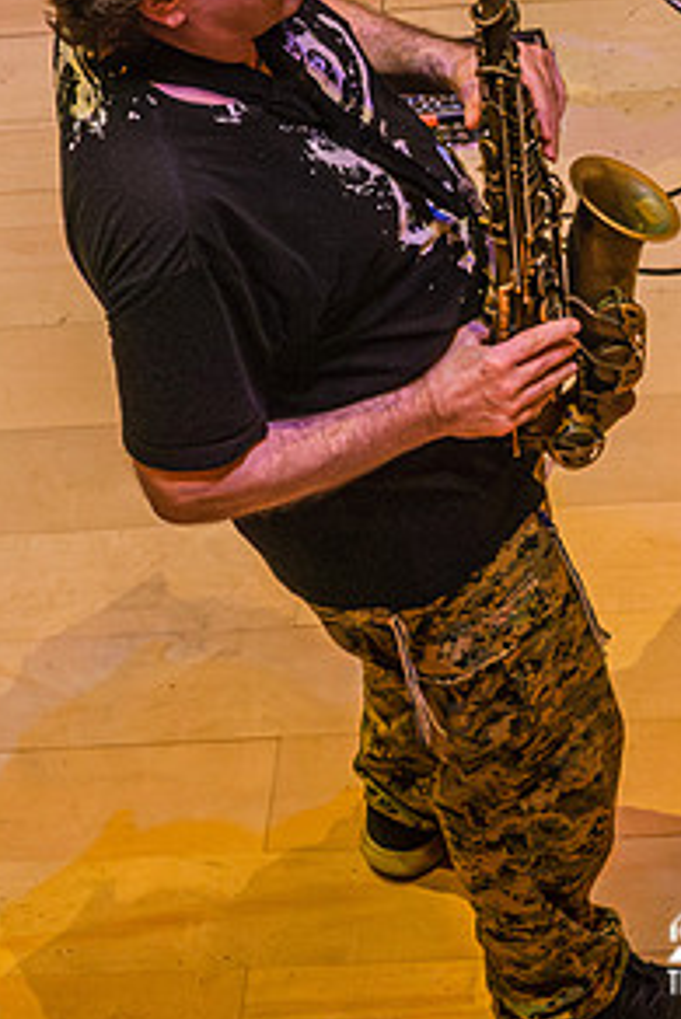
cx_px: 451
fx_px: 8077
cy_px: 126
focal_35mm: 285
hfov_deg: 4.8
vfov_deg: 7.2
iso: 1600
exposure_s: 1/320
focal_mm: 38.86
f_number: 4
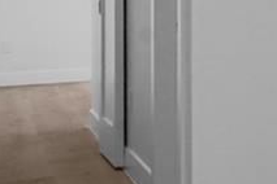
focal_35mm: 105
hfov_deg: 11.7
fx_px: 808
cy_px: -25
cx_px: 808
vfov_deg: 12.8
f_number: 14
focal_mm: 14
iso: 200
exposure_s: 1/40
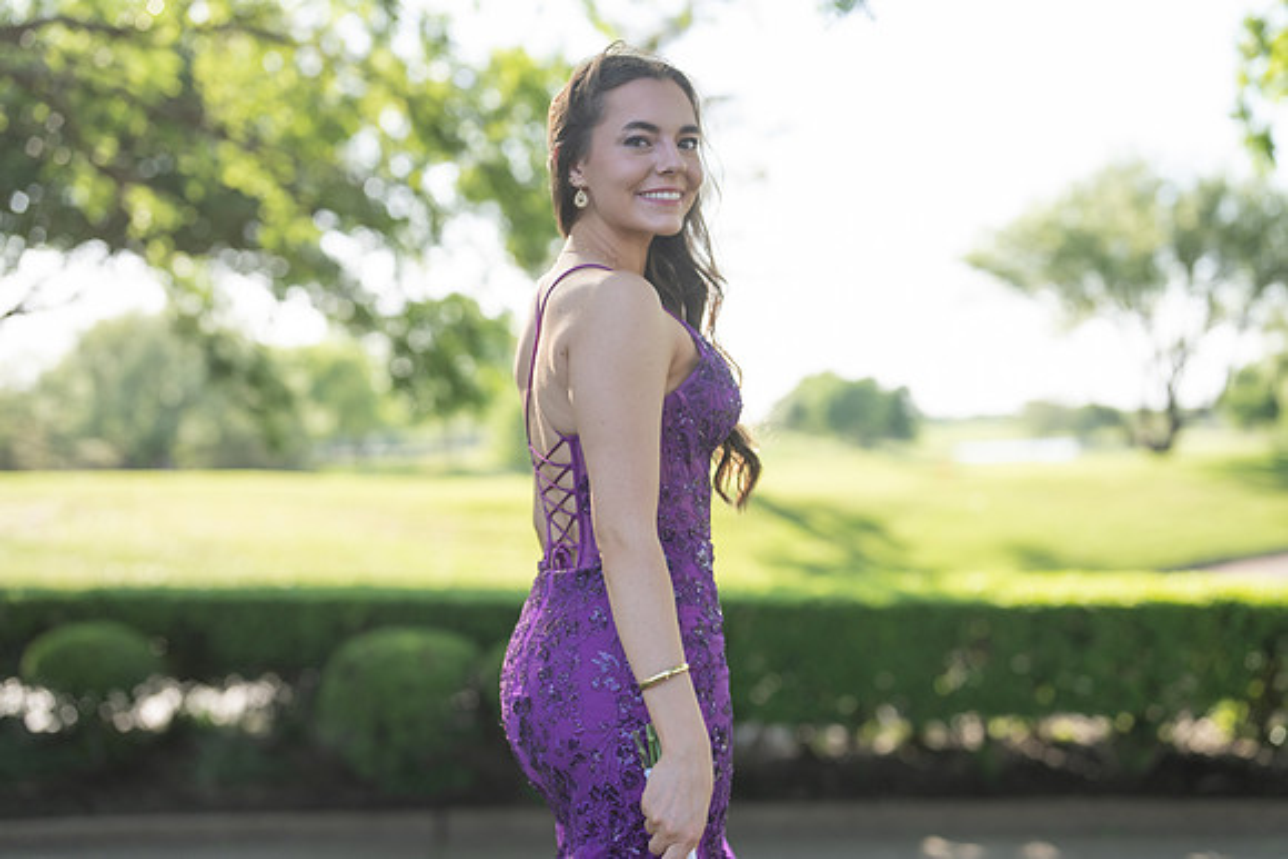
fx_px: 1801
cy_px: 430
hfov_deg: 39.4
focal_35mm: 50
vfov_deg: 26.8
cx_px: 644
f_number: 1.8
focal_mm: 50
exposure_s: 1/1000
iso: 160
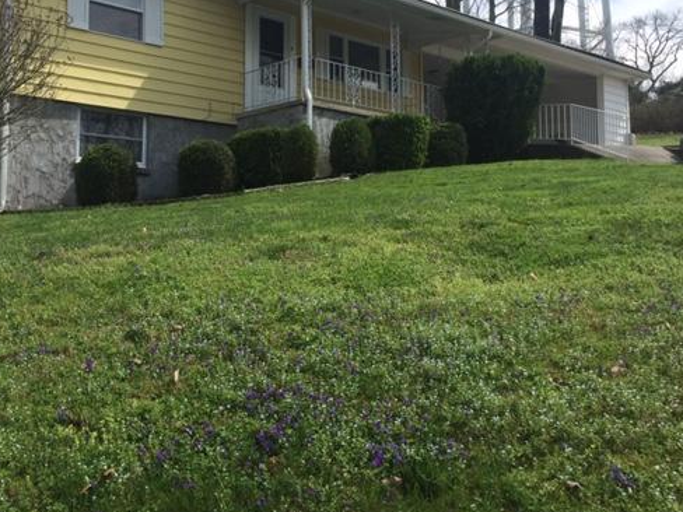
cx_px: 269
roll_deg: -1.3
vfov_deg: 37.5
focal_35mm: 38
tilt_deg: +5.2
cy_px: 197
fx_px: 750
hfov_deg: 48.6
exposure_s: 1/1980
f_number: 2.2
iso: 32
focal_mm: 4.15
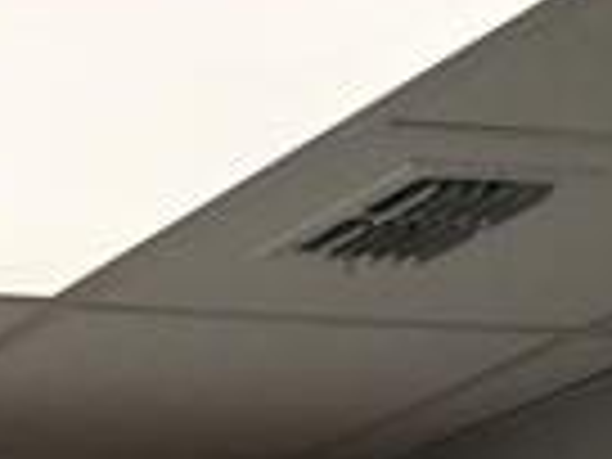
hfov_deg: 9.0
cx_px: -706
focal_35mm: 203
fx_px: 3589
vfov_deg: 6.6
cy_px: 1377
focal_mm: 3.94
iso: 50
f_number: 1.8
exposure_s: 1/120
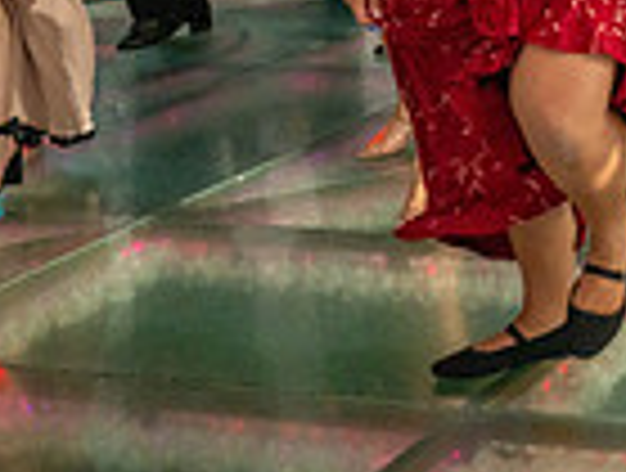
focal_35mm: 96
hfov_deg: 17.7
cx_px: 1009
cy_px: -308
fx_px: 1741
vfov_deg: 14.1
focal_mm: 24
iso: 1000
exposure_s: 1/160
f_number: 4
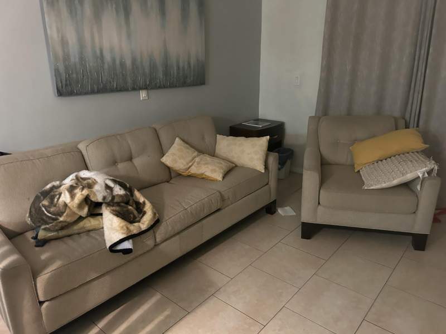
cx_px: 223
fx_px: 335
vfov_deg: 53.1
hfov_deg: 67.3
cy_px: 167
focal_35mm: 26
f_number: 1.5
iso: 640
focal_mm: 5.7
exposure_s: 1/30
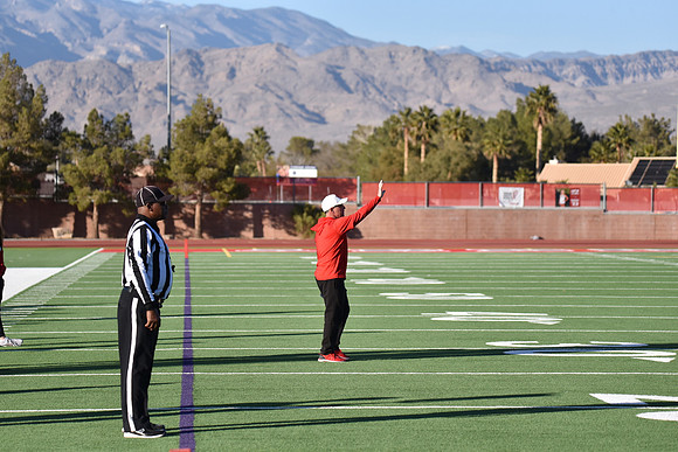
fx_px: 2826
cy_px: 226
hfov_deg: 13.7
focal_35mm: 150
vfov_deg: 9.2
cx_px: 339
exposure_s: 1/4000
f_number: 5
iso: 640
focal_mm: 150
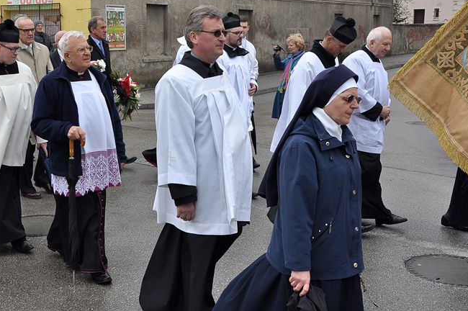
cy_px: 147
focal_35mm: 51
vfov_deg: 26.4
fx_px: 662
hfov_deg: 38.6
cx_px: 168
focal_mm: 26
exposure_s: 1/400
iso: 320
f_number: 10
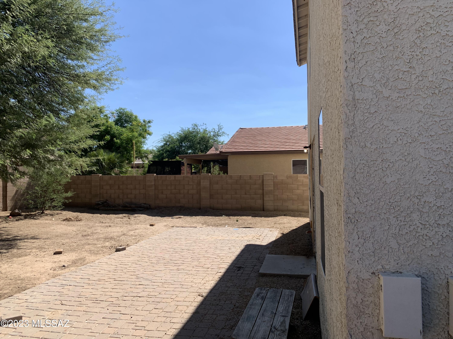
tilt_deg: +1.8
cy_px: 170
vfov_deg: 53.1
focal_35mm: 26
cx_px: 226
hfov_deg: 67.3
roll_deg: +1.0
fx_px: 340
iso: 25
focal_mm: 4.25
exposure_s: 1/2160
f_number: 1.8
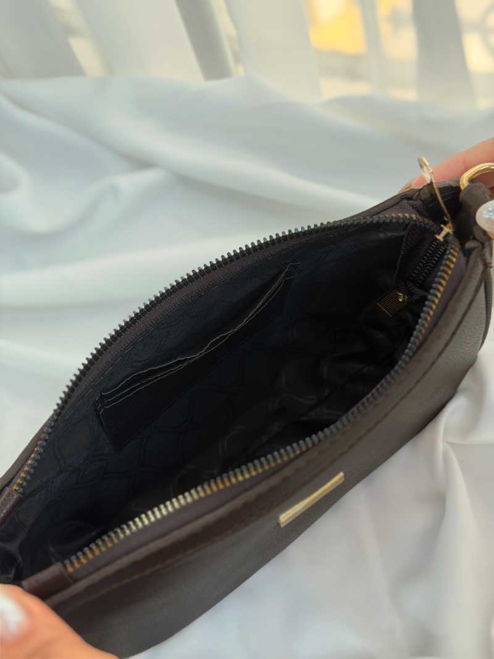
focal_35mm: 48
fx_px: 914
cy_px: 330
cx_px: 247
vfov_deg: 39.7
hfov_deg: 30.3
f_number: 1.78
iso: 100
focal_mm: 6.76
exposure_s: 1/100
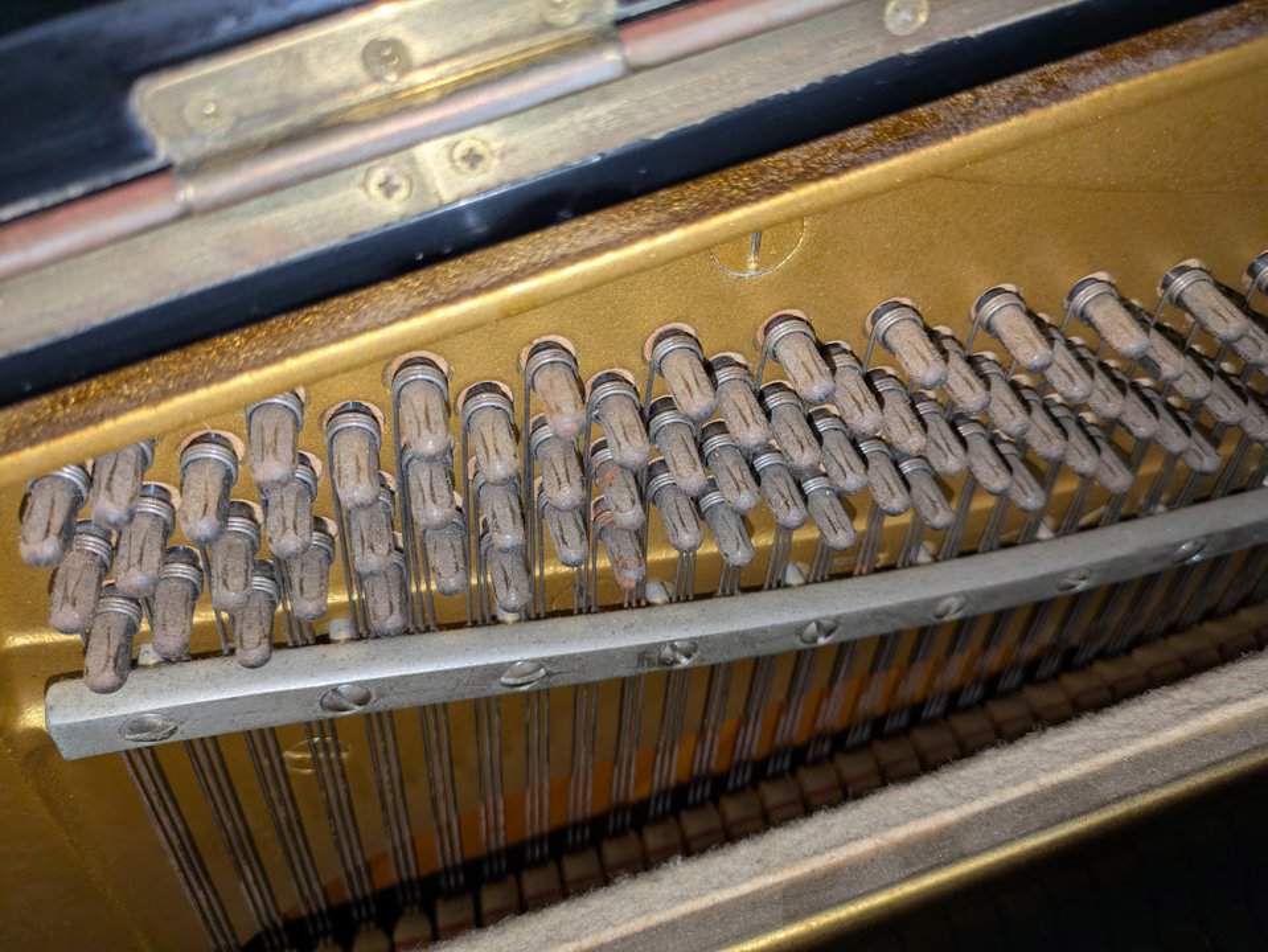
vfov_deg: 54.9
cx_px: 634
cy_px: 476
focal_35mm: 25
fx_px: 916
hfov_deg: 69.4
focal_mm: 5.43
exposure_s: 1/100
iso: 207
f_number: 1.89
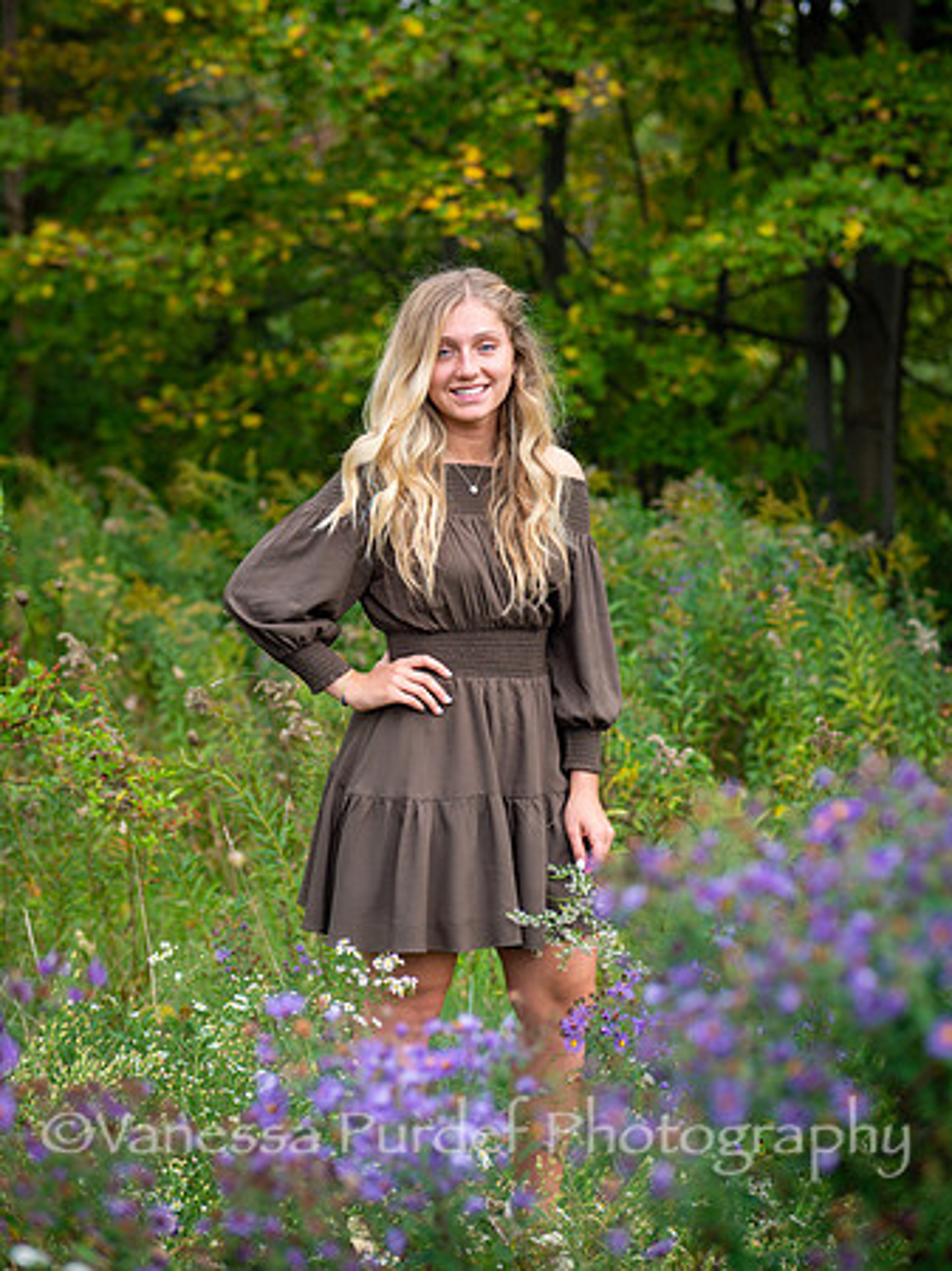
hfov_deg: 17.2
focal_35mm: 86
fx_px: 3157
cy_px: 636
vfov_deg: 22.8
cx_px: 476
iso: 200
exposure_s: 1/800
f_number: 2
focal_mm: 43
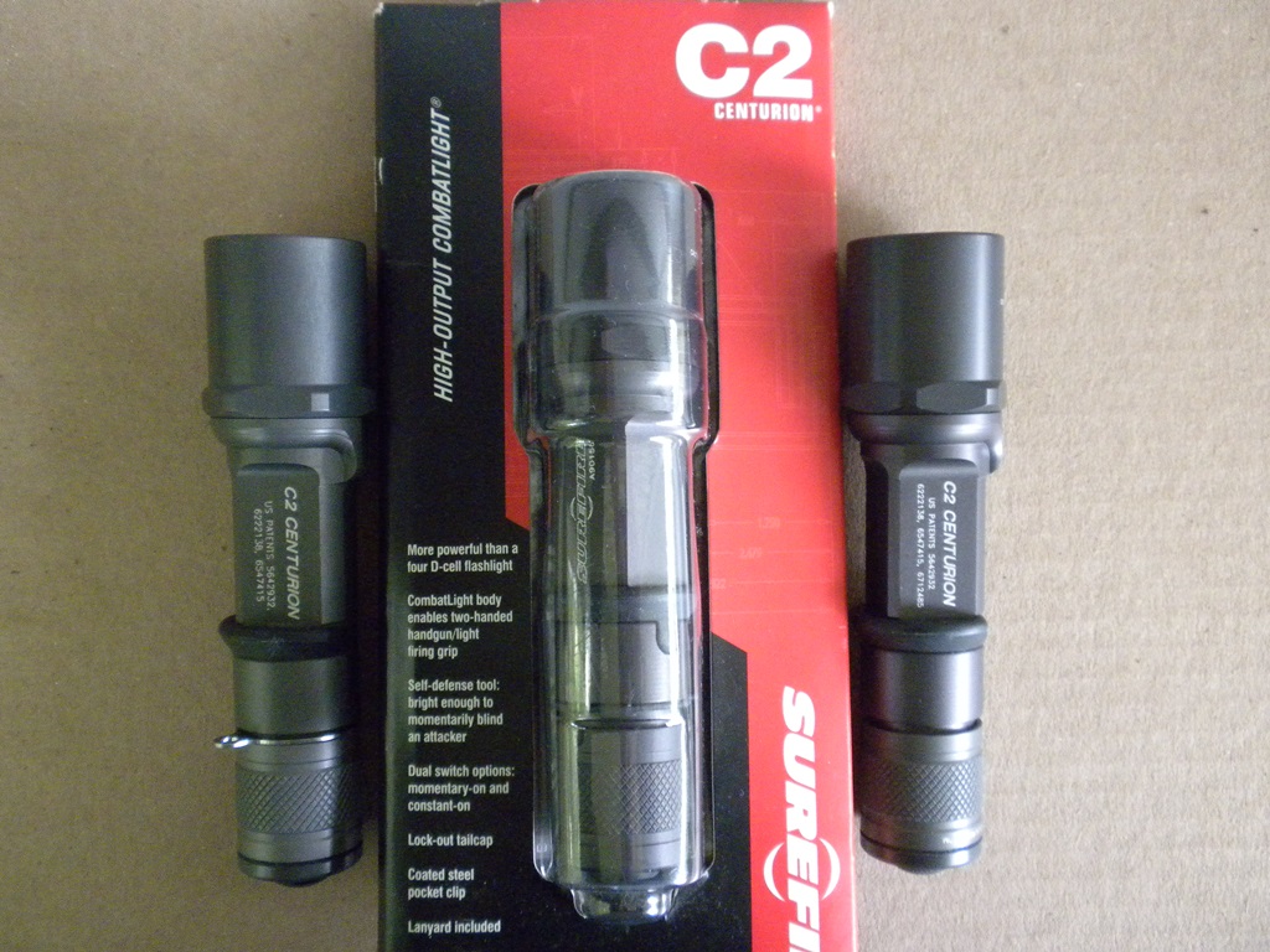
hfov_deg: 50.1
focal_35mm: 37
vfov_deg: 38.7
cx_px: 635
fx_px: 1357
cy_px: 476
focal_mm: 6.6
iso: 753
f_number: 3.5
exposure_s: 1/9.9
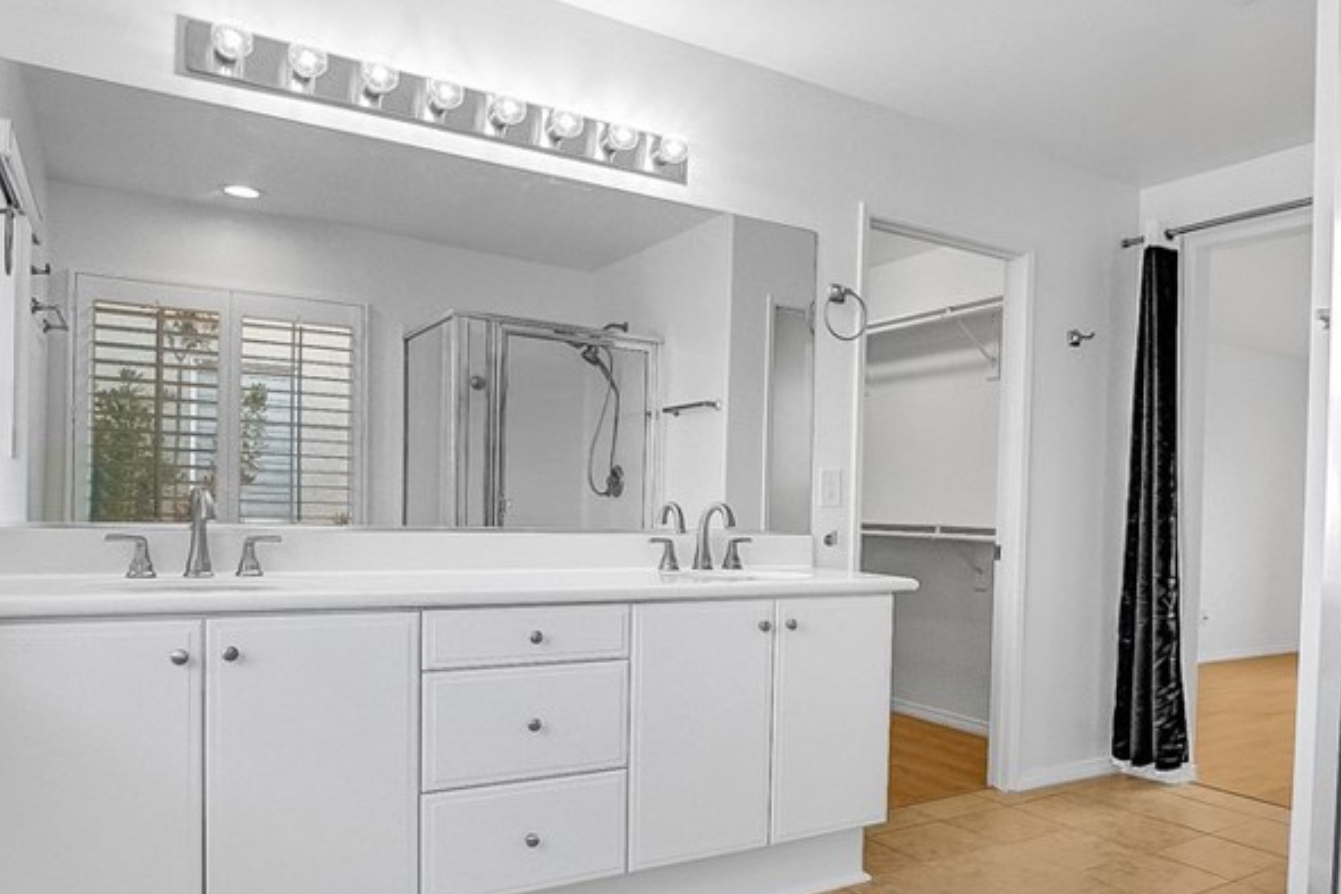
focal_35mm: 26
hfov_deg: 66.7
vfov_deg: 49.1
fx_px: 968
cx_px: 937
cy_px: 553
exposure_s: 1/250
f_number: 8
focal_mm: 10
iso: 1000
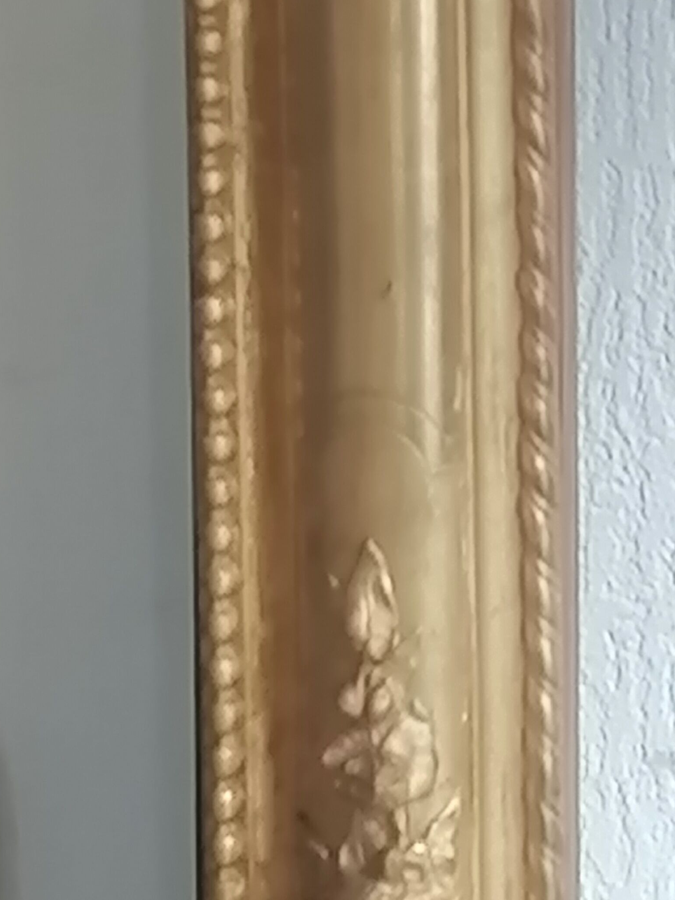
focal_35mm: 275
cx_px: 174
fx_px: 7149
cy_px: 560
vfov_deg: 7.2
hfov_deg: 5.4
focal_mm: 5.3
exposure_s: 1/33.3
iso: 125
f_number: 1.8
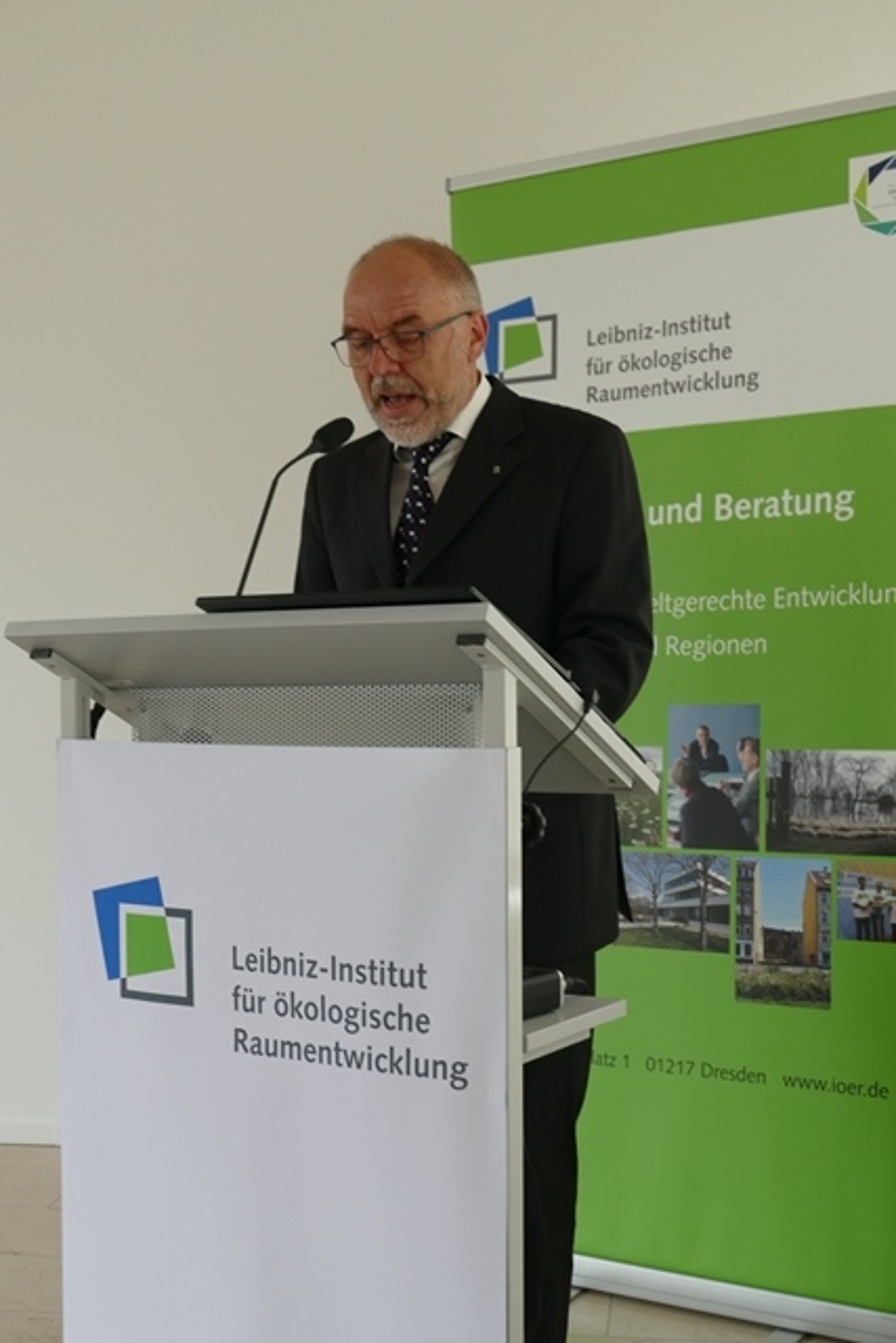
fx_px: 1754
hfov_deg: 28.7
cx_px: 448
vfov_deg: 41.9
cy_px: 672
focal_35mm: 47
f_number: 3.3
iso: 400
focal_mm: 17
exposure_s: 1/80
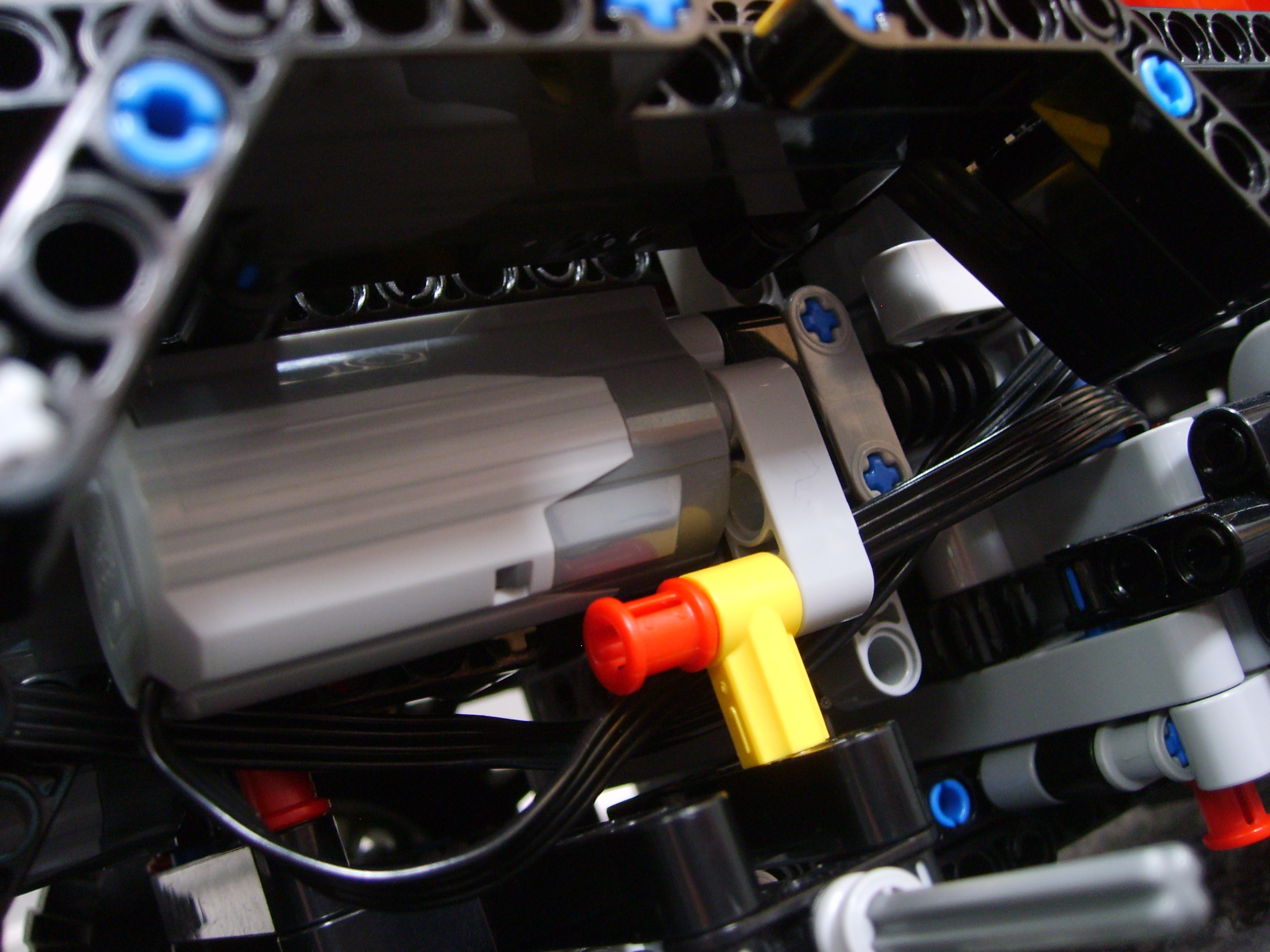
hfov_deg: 52.6
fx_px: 1284
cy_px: 476
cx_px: 635
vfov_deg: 40.7
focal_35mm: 35
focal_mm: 5.8
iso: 139
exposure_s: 1/3
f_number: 2.8
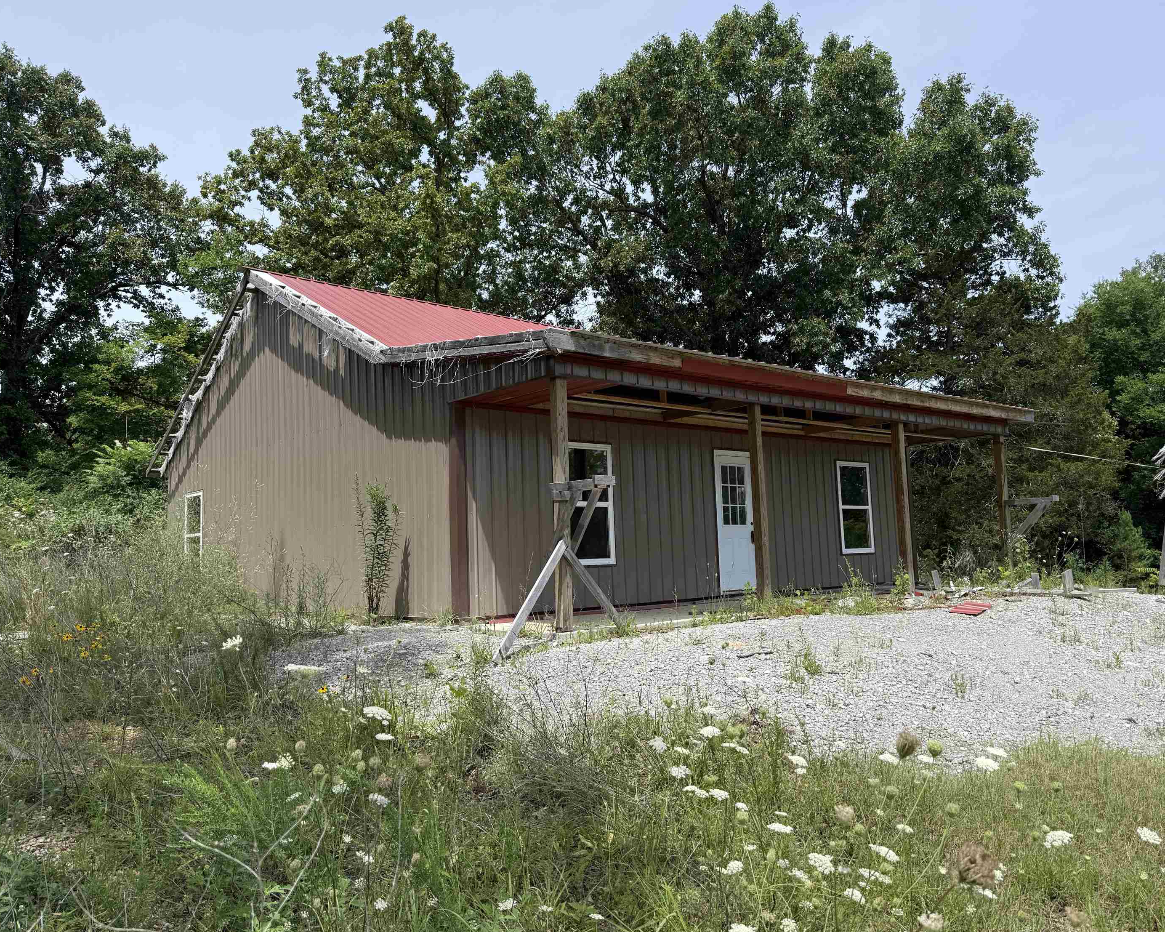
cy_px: 464
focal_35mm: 26
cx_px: 627
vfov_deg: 54.9
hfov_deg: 65.9
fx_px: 896
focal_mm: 6.76
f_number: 1.78
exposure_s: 1/3021
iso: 80
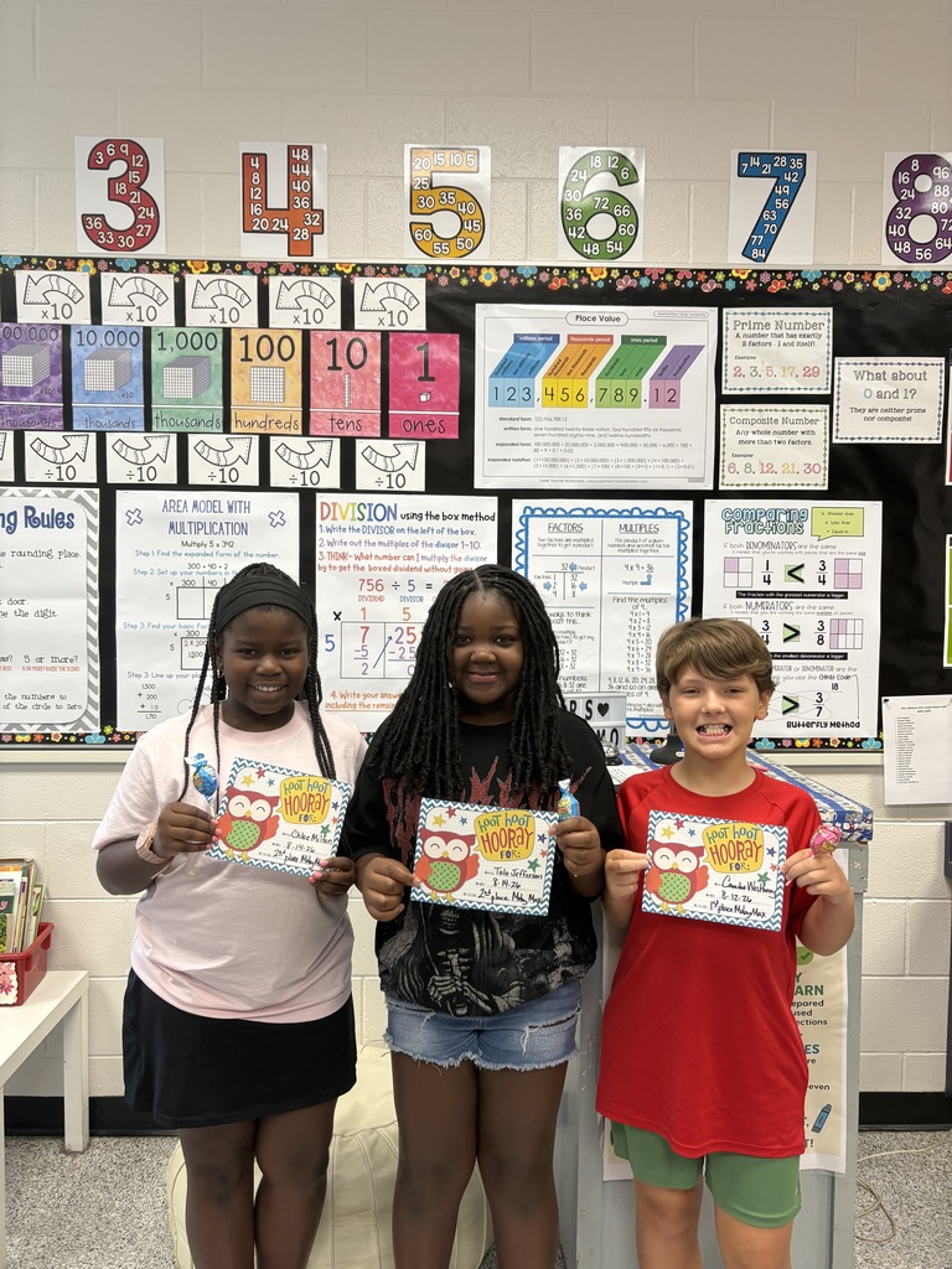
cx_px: 476
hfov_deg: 53.1
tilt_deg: -1.4
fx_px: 953
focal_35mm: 26
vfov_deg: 67.3
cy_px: 634
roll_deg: -0.4
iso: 125
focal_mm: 5.96
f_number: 1.6
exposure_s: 1/60
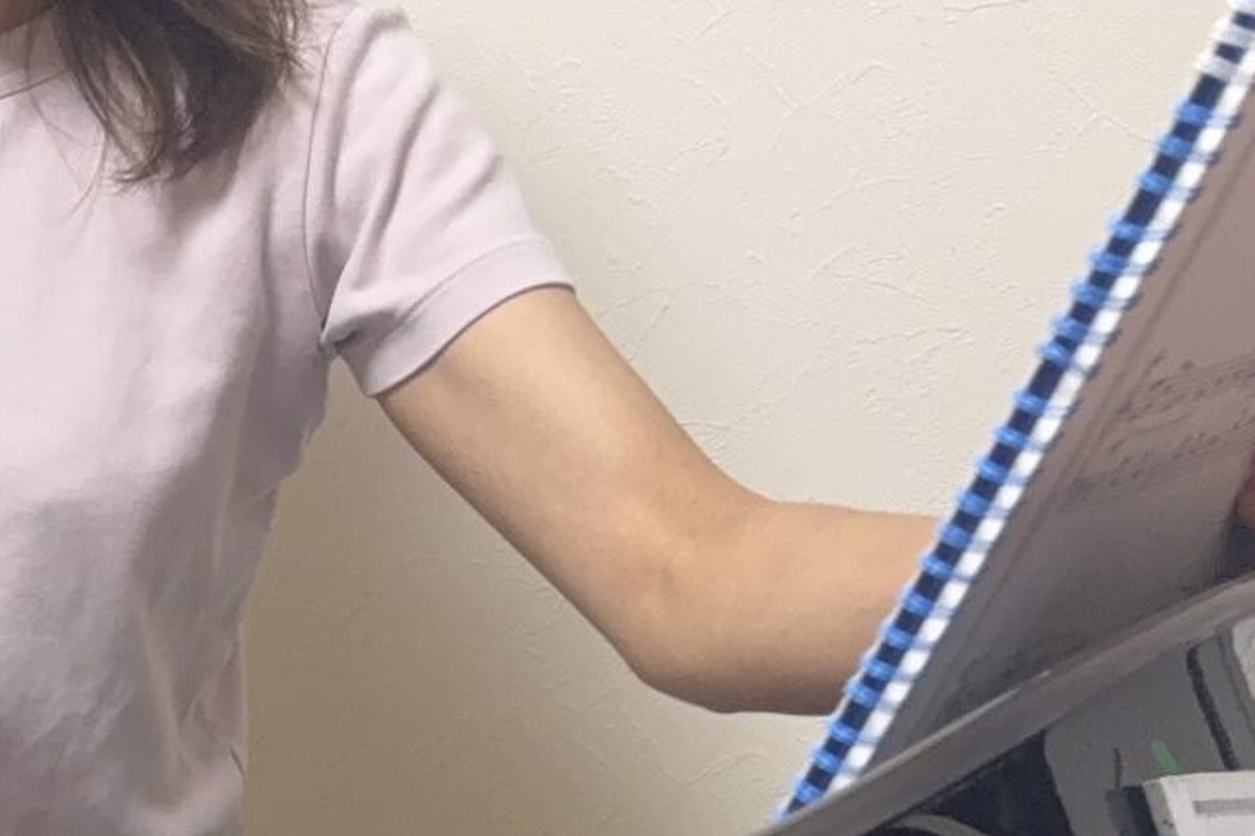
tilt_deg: -16.7
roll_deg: -2.0
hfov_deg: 15.9
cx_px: -1063
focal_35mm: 108
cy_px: 983
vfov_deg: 12.4
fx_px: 3764
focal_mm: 5.96
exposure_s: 1/50
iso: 160
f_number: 1.6
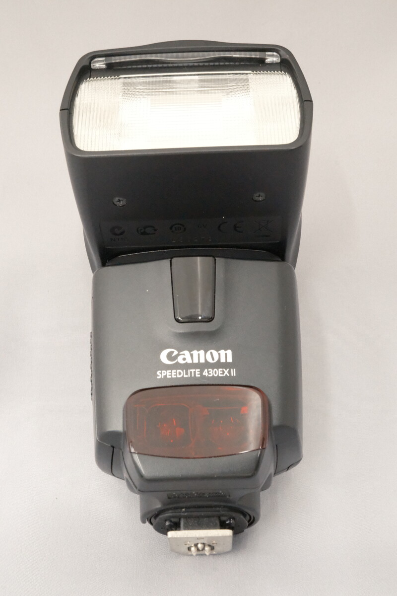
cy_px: 298
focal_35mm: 39
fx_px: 645
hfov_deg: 34.2
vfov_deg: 49.6
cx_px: 198
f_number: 18
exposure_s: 1/38
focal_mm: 26.3
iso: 12800
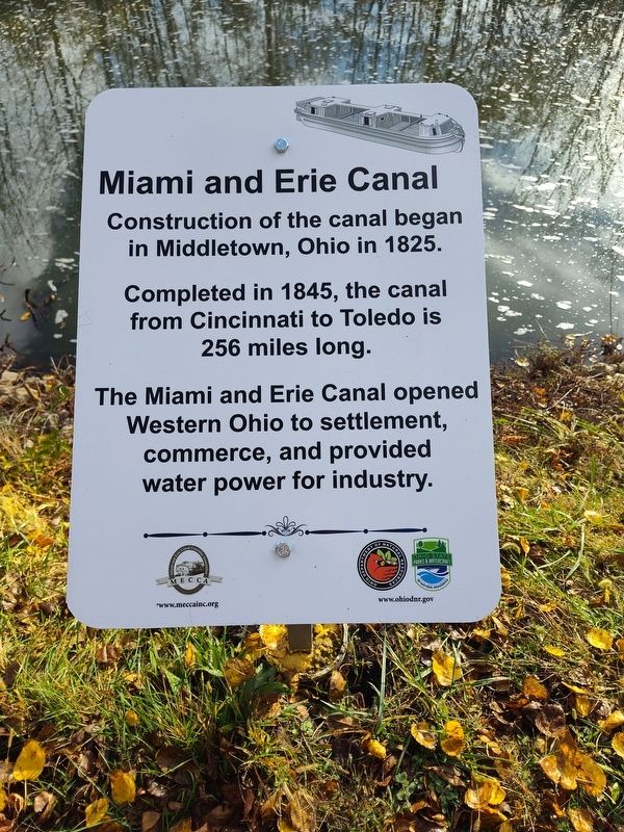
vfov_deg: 73.9
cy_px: 416
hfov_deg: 58.9
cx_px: 312
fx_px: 553
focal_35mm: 23
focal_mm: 5.56
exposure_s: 1/436
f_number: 1.8
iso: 100
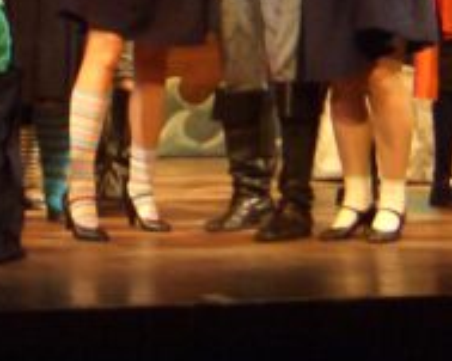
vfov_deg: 9.7
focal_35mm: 155
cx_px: -17
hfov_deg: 12.3
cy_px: -131
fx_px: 2072
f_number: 2.8
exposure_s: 1/25
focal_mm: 8
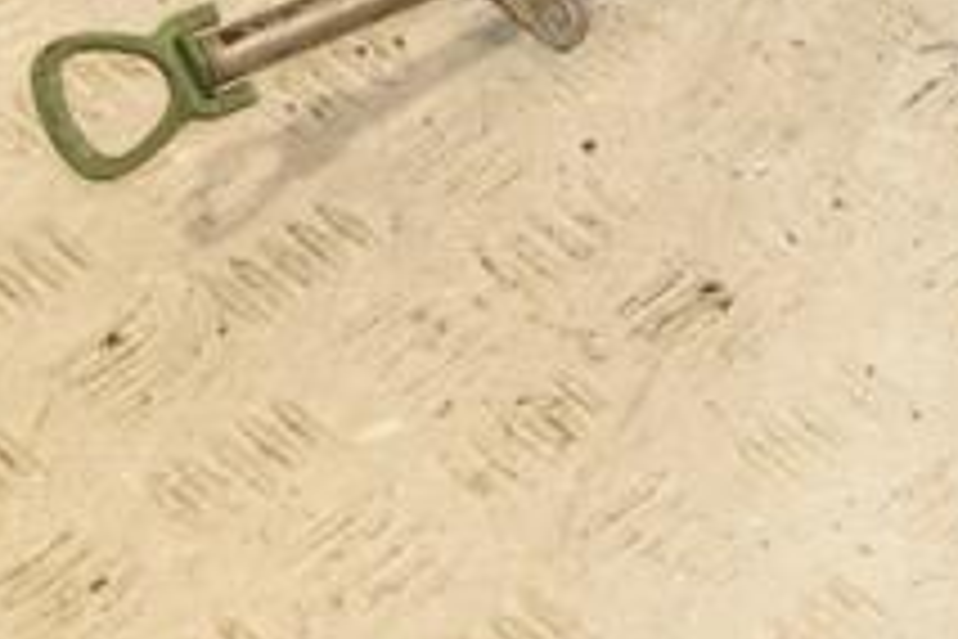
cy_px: -212
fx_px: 3592
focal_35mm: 135
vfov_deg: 9.9
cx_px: 1291
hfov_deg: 14.5
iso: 800
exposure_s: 1/200
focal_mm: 32
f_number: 7.1
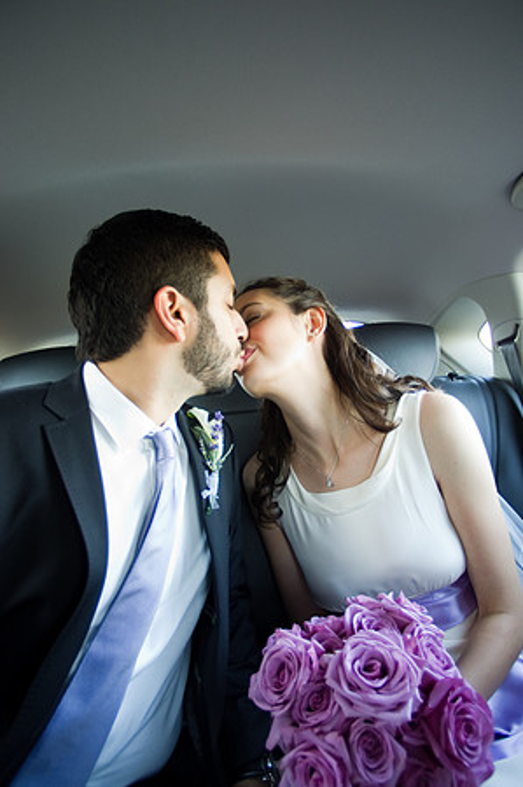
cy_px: 394
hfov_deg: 59.4
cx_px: 262
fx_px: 459
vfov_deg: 81.3
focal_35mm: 21
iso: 320
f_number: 2.8
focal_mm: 14
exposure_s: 1/30
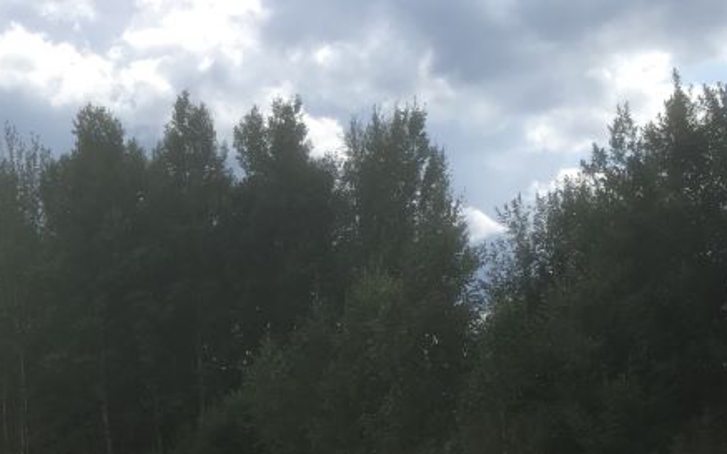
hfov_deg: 27.9
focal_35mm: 72
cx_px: 123
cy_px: 585
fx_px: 1426
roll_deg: +2.6
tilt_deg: -0.8
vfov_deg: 17.1
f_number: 2.2
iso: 25
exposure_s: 1/1425
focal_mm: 4.15
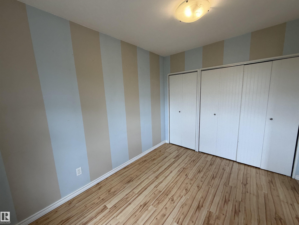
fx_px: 121
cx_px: 150
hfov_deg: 102.1
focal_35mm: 14
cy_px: 112
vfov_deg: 85.7
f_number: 2.2
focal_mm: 2.22
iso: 125
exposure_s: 1/120
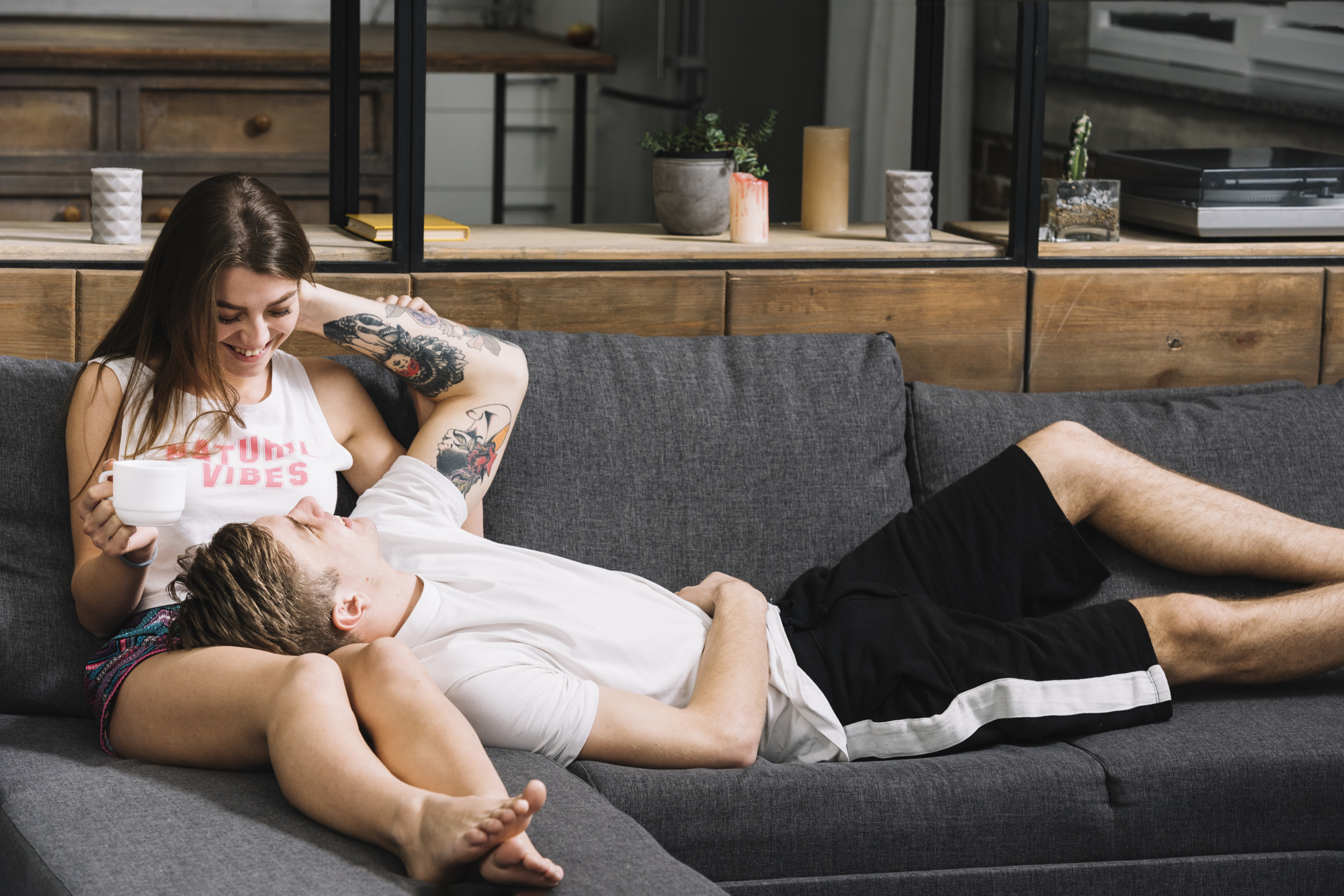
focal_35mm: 112
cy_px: 448
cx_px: 672
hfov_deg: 18.3
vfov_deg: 12.2
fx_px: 4182
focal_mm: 112
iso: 250
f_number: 6.3
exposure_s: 1/125
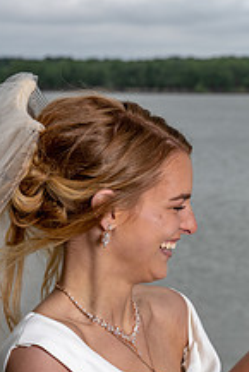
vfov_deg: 13.9
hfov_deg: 9.4
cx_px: 246
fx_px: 1502
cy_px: 381
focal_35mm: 145
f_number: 7.1
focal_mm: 70
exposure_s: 1/250
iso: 100
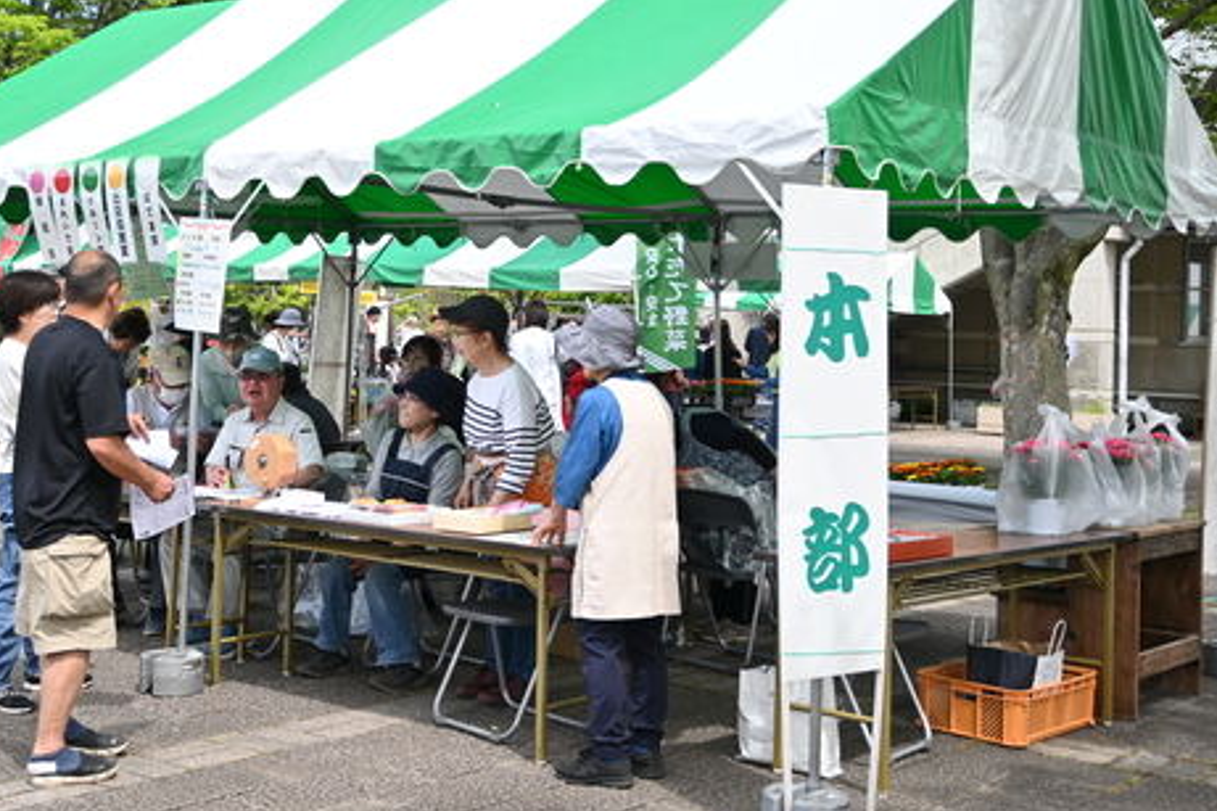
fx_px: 1725
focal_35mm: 51
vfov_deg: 26.3
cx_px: 478
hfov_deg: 38.7
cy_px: 265
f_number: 4.2
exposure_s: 1/200
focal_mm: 24.5
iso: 100
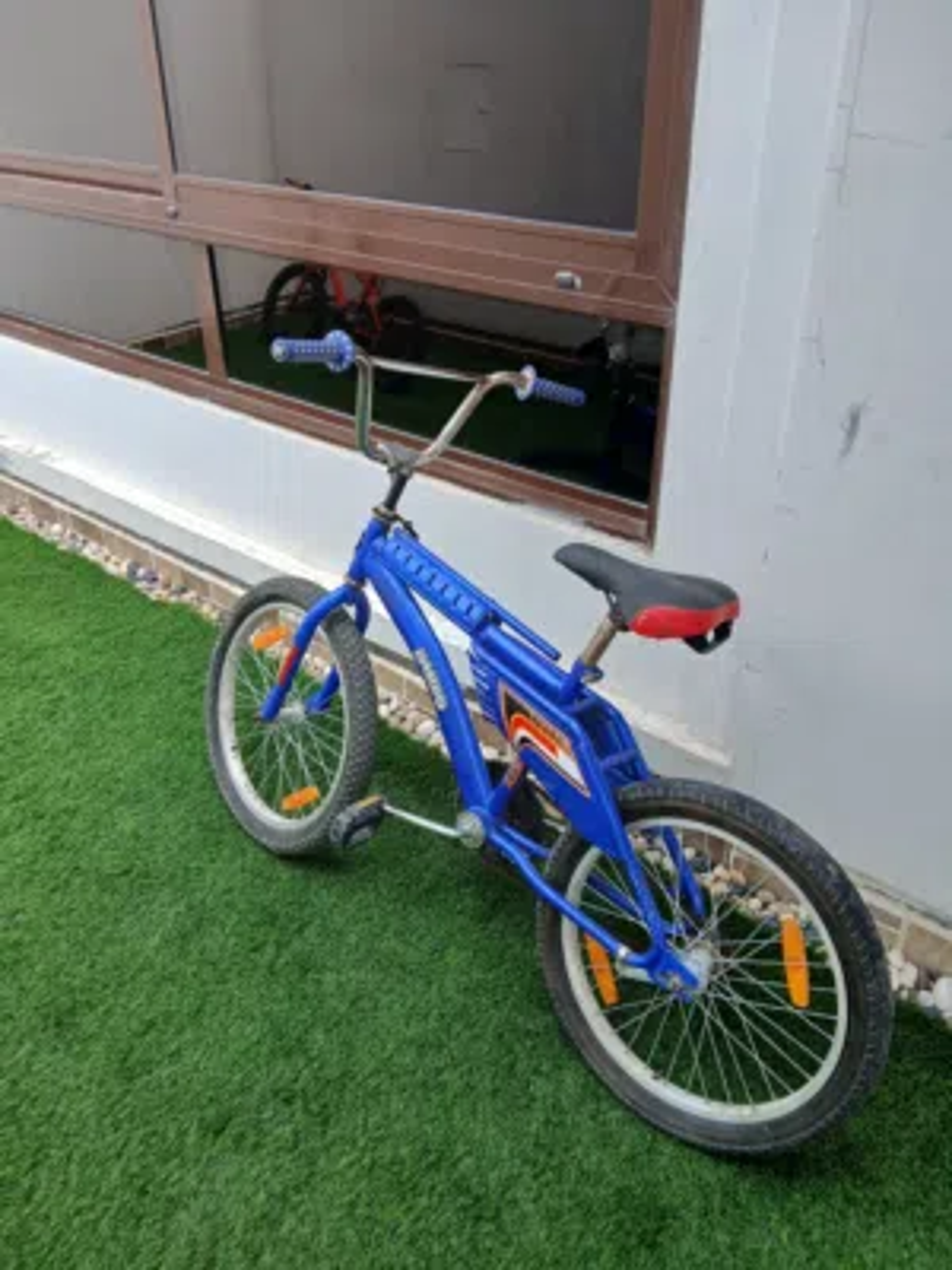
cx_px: 476
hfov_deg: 53.1
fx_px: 953
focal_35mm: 26
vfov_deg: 67.3
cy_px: 635
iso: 20
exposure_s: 1/120
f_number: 1.8
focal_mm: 3.98
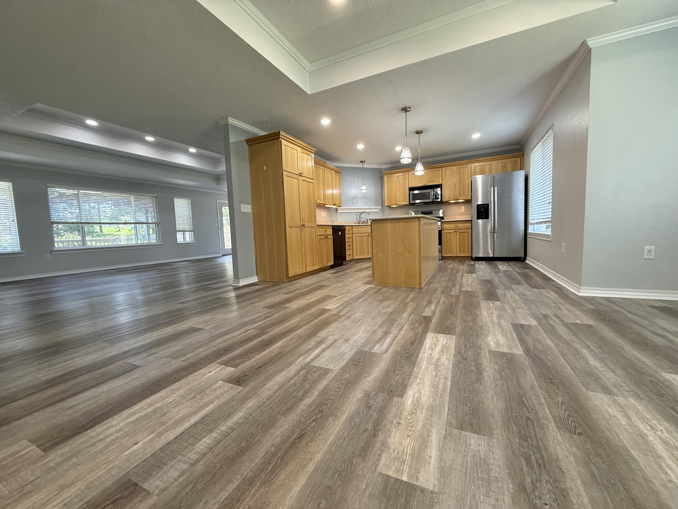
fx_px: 274
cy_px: 254
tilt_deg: -5.3
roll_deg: +1.8
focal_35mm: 14
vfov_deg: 85.7
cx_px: 339
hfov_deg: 102.1
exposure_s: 1/120
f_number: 2.2
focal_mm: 2.22
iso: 320
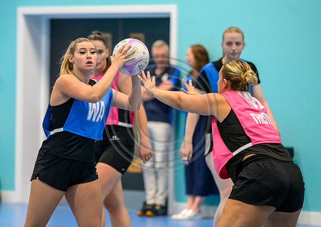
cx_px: 100
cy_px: 110
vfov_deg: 5.3
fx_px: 2461
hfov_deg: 7.5
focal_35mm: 271
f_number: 2.8
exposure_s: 1/1000
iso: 8000
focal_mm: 200
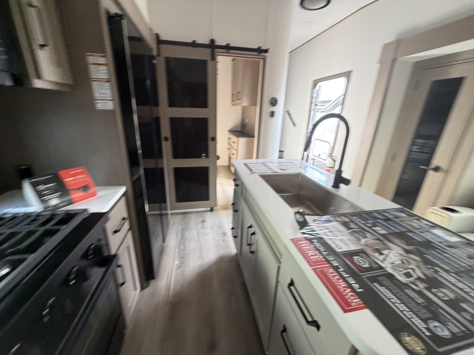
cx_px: 237
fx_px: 192
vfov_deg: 85.7
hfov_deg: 102.1
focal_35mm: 14
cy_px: 178
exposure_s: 1/72
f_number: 2.2
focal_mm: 2.22
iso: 320
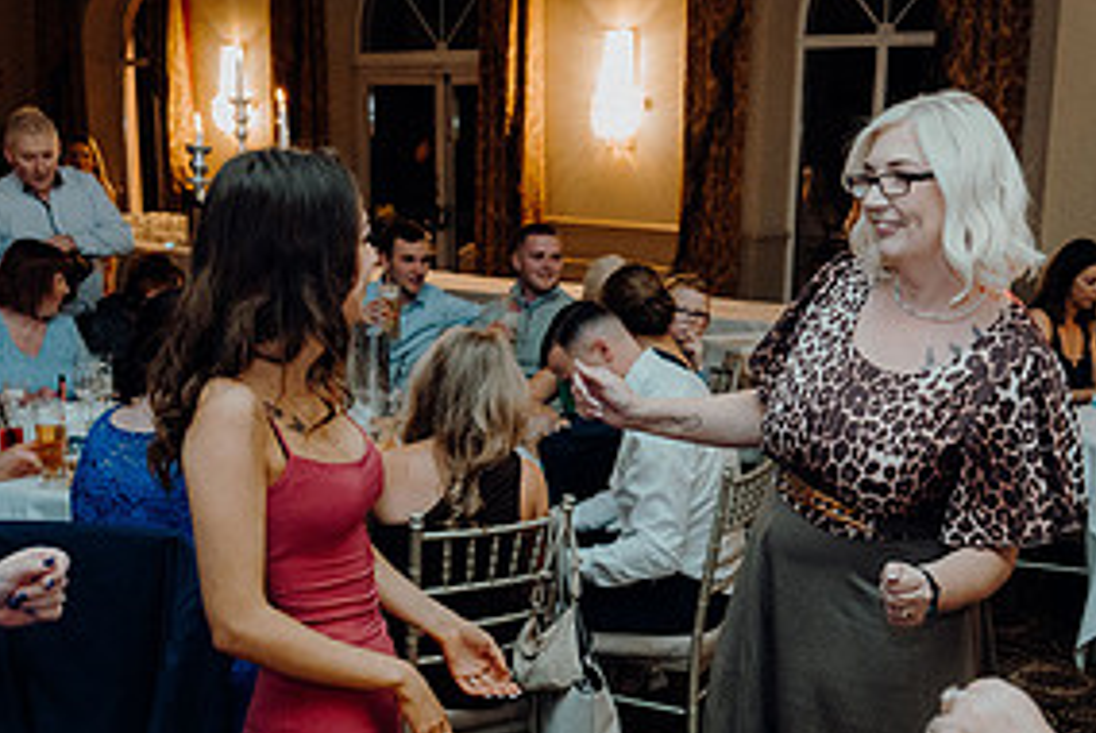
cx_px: 617
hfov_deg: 38.8
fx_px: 1554
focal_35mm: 51
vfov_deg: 25.9
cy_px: 615
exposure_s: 1/160
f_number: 3.5
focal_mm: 25
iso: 3200
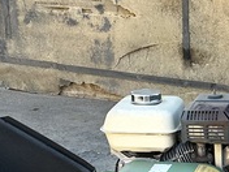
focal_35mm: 149
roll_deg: -0.5
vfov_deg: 9.8
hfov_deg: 12.8
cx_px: 291
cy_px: 198
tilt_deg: -19.0
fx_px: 986
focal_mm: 5.7
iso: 50
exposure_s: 1/353
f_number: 1.5
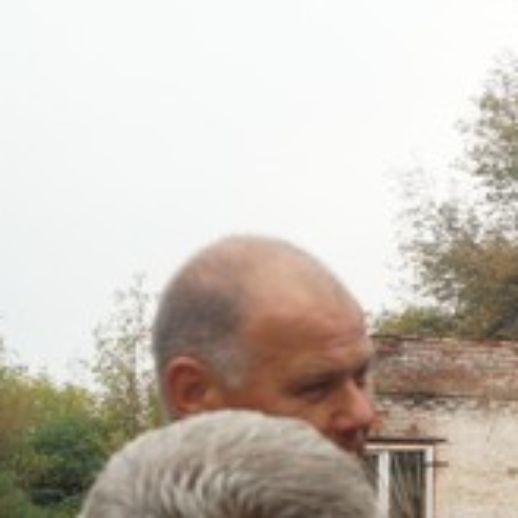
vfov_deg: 17.4
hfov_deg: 14.3
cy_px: 507
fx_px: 1659
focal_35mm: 98
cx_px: 1083
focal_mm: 18
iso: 200
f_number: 6.3
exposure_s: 1/60
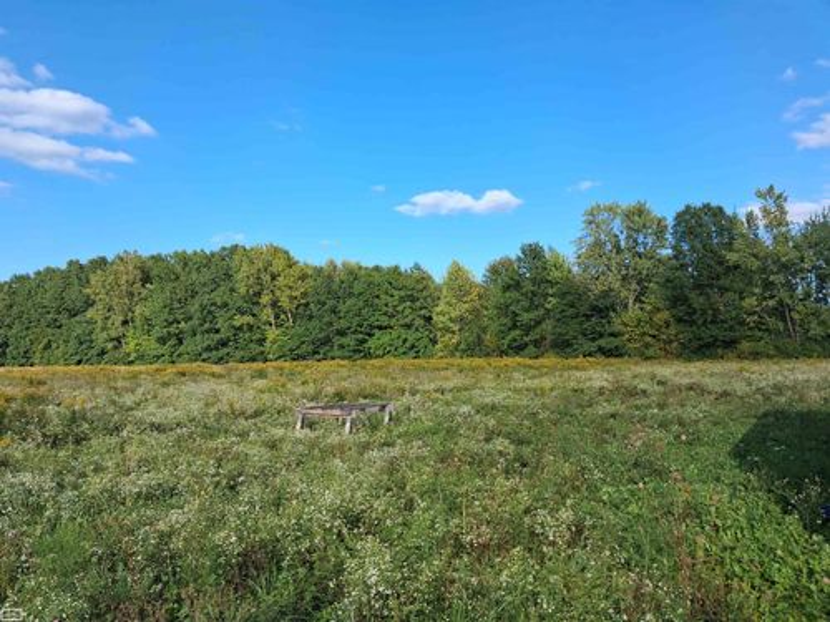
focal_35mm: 27
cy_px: 311
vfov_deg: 51.4
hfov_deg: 65.3
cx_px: 415
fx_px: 647
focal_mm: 4
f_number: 1.8
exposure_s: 1/364
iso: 25
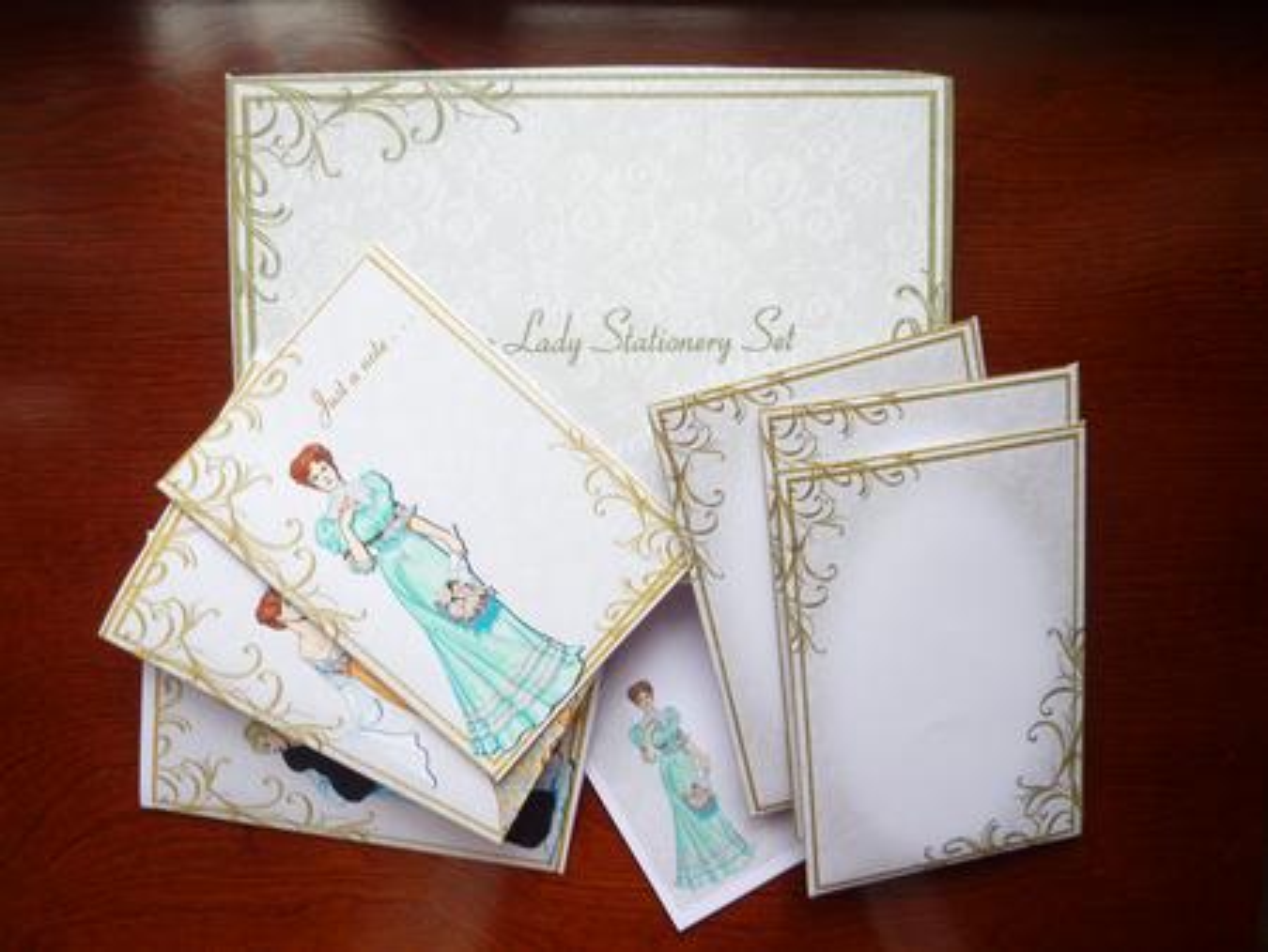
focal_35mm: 25
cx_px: 634
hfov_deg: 69.4
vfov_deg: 54.9
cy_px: 476
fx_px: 916
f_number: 3.3
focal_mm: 4.1
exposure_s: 1/30
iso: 125
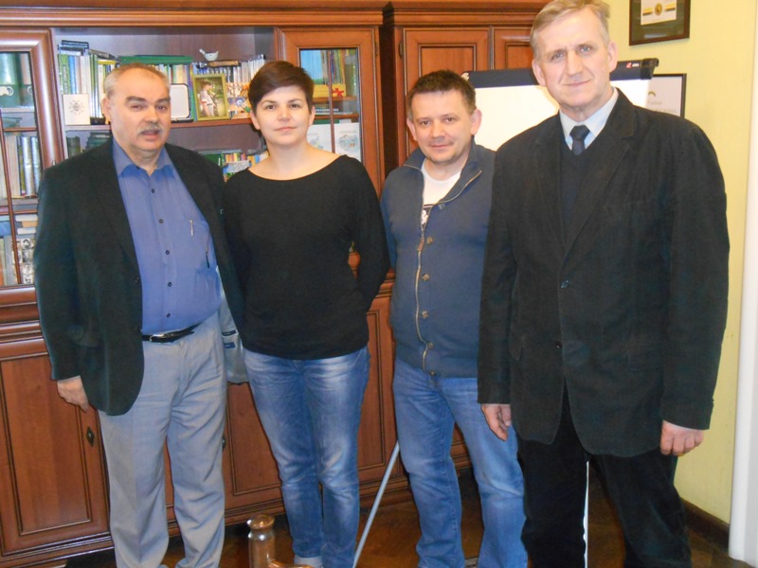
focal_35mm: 41
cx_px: 379
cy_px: 284
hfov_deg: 45.8
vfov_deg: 35.1
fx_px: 898
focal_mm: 7.2
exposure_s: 1/8
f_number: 3.9
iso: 800
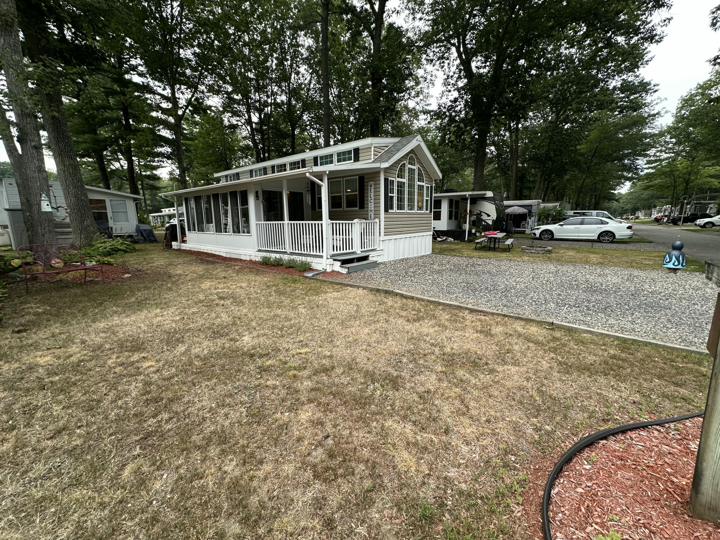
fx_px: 291
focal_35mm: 14
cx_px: 360
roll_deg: +1.3
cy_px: 270
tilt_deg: -9.9
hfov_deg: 102.1
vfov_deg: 85.7
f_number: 2.2
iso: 80
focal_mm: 2.22
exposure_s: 1/99
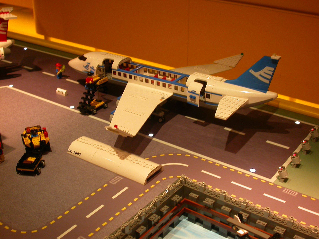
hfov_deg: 39.7
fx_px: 442
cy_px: 120
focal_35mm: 48
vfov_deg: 30.3
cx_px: 160
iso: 100
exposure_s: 1/42.7
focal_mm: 10
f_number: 2.8
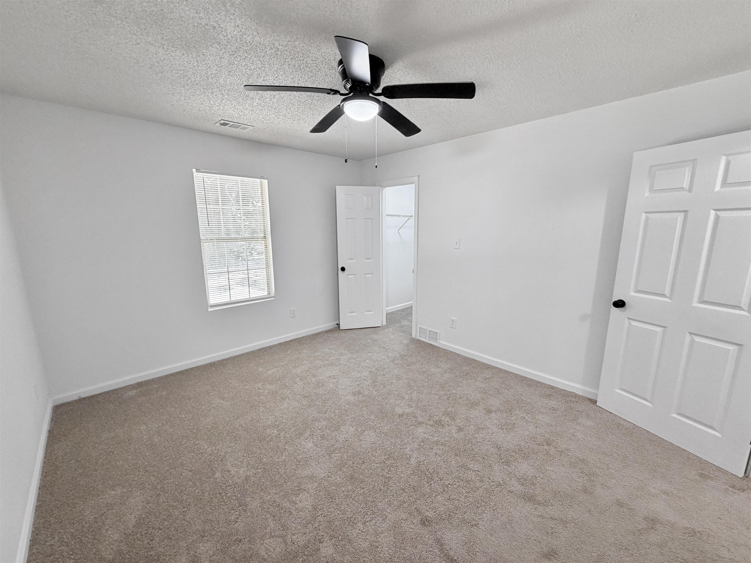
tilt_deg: -10.2
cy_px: 282
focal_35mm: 14
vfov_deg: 85.7
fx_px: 304
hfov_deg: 102.1
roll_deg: +0.6
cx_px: 376
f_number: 2.2
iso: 250
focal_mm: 2.22
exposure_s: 1/60
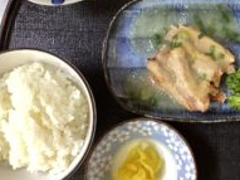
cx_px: 202
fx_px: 423
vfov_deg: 23.7
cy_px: 41
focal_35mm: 61
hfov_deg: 30.7
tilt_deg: -84.1
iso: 250
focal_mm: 3.3
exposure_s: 1/33
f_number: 2.4
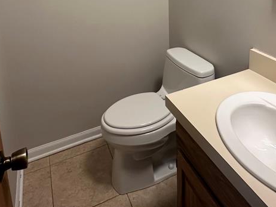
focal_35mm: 31
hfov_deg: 58.3
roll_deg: +2.4
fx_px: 247
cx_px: 144
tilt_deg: -10.5
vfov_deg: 39.6
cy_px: -4
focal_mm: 2.22
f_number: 2.2
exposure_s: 1/60
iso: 160
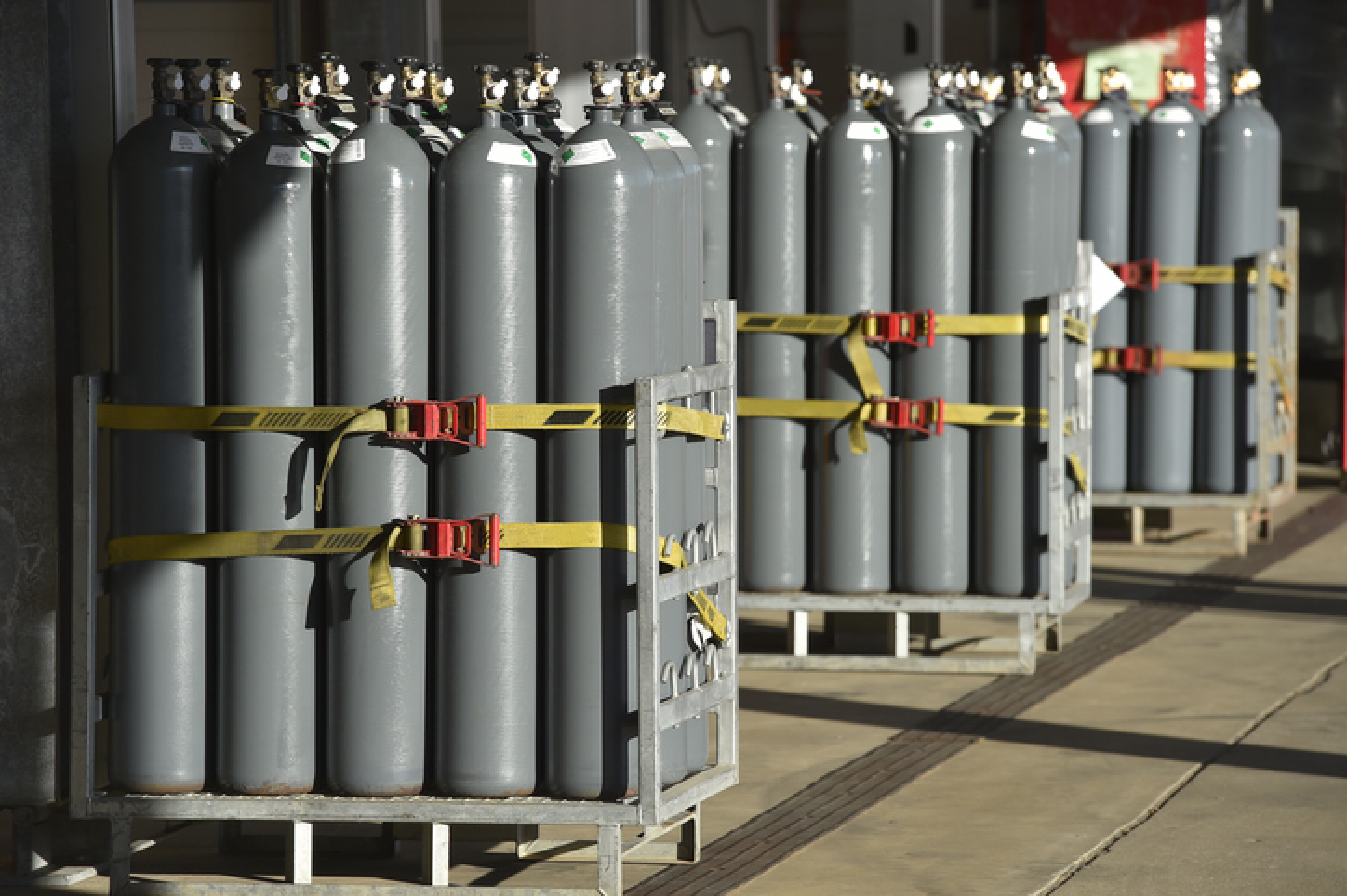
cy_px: 448
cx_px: 674
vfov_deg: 7.8
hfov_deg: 11.8
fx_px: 6545
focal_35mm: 175
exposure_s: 1/1000
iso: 200
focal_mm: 175
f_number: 5
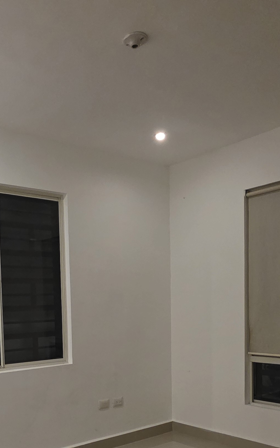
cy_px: 343
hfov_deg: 36.7
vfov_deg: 53.8
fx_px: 415
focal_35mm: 34
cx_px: 83
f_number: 1.9
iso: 640
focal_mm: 2.2
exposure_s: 1/60
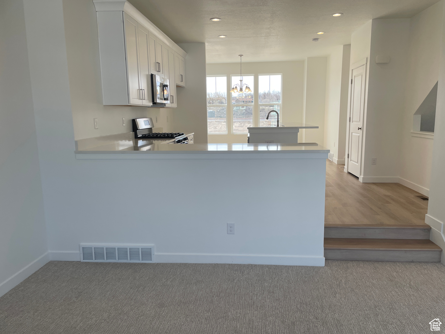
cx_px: 222
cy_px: 167
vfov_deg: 53.1
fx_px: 334
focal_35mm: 26
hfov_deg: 67.3
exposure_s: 1/456
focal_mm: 4.2
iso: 32
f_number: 1.6
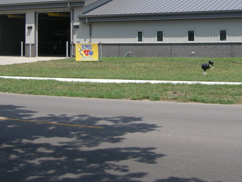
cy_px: 27
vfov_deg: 20.1
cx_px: 176
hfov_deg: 26.7
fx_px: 503
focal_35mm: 72
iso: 64
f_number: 5.4
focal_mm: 7.5
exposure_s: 1/263
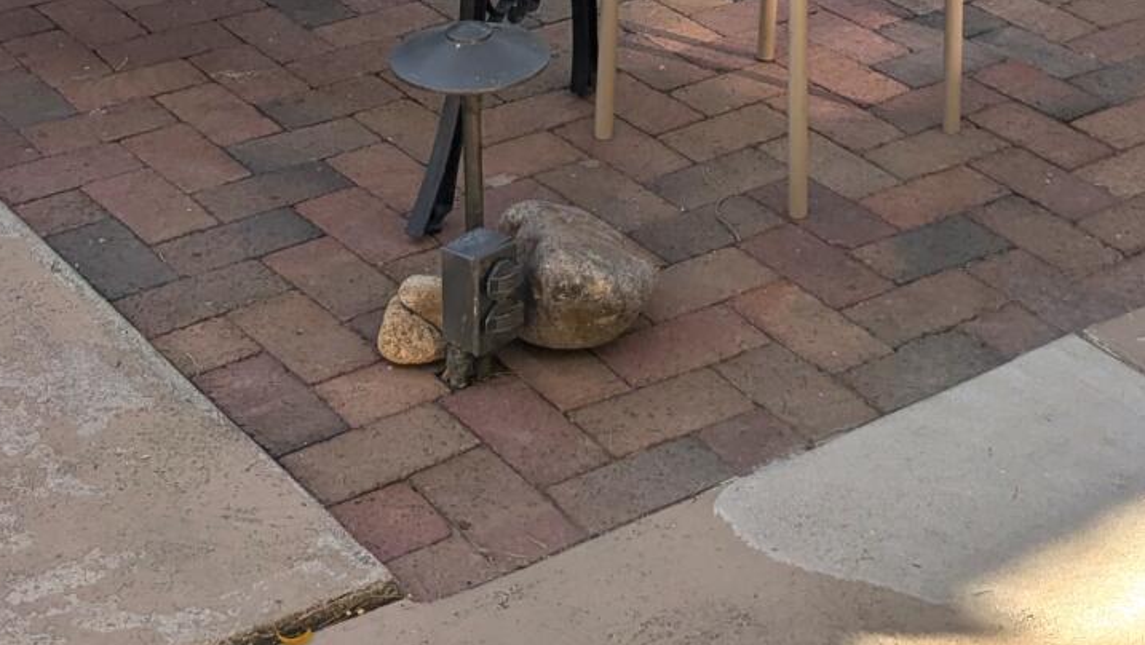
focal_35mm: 82
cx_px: 636
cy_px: -607
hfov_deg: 25.9
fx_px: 2491
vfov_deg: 13.0
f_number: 1.73
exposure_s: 1/450
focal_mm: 4.38
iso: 40
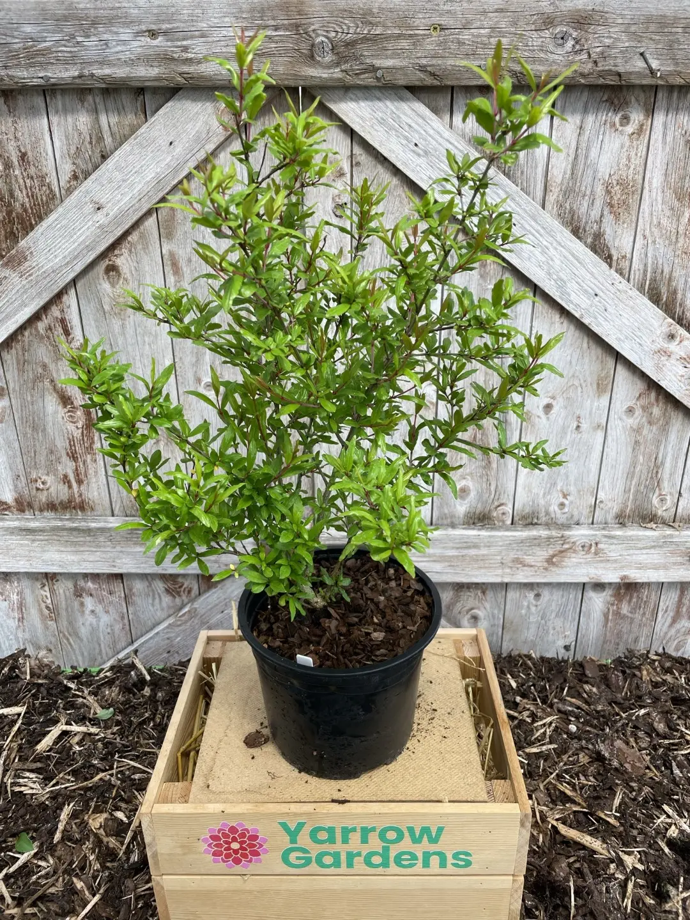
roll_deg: -0.2
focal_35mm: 26
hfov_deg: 53.1
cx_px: 345
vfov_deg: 67.3
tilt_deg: -21.8
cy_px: 460
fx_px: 691
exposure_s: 1/102
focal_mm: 4.2
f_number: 1.6
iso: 32
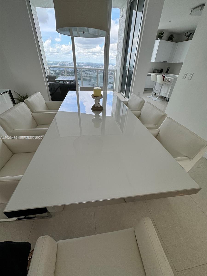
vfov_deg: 102.1
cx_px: 104
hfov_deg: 85.7
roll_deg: -2.3
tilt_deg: -34.1
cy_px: 138
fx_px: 112
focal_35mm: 14
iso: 80
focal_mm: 2.22
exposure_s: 1/120
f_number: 2.2
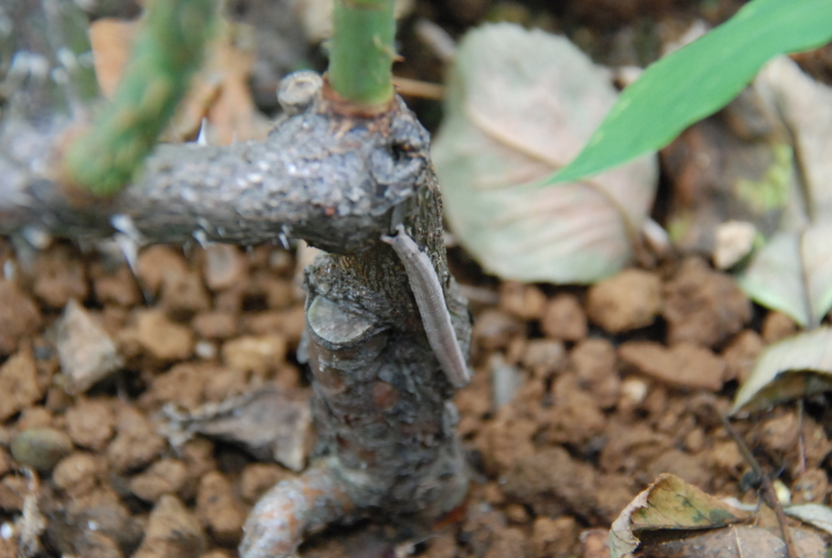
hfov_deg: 4.3
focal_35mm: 478
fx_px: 11067
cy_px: 288
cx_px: 424
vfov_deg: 2.9
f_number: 9
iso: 1600
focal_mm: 300
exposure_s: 1/200
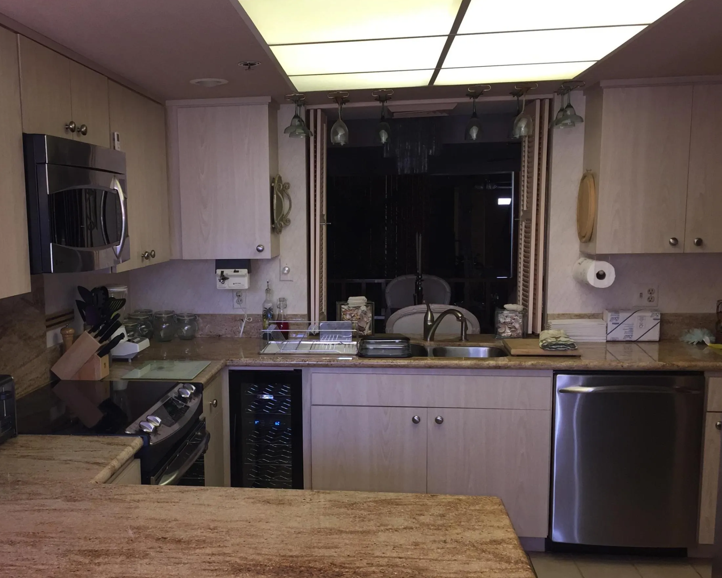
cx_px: 257
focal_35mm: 37
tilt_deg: -7.9
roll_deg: +0.2
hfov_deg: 48.5
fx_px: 791
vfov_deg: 40.0
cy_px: 334
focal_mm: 4.15
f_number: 2.2
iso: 64
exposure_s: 1/30
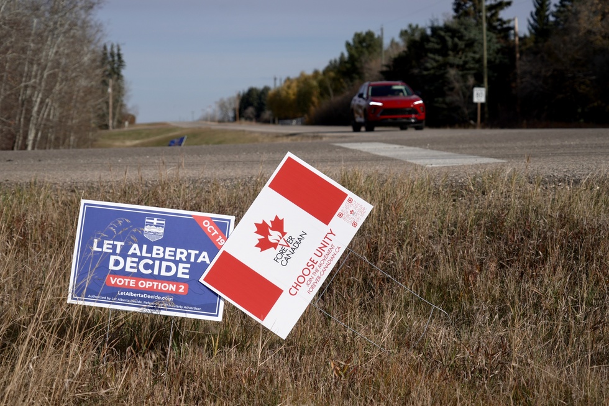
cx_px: 304
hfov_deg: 26.0
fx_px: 1319
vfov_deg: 17.5
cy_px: 203
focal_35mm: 78
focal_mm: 78
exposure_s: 1/2000
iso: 160
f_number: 6.3
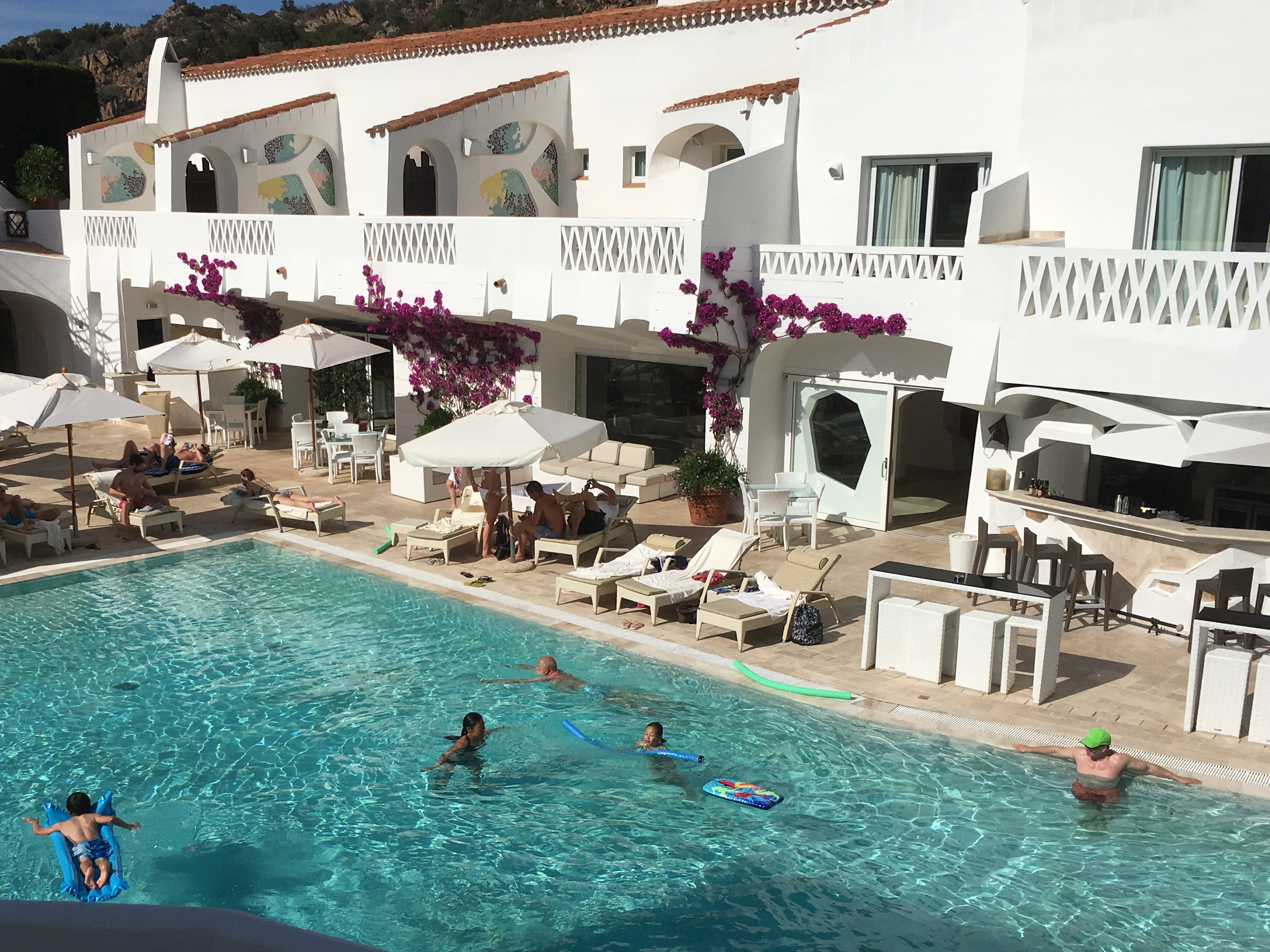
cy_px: 593
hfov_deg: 46.5
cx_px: 497
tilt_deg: -14.8
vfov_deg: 35.8
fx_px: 1467
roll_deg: +1.0
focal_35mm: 40
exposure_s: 1/5917
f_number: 2.2
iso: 25
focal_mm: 4.15
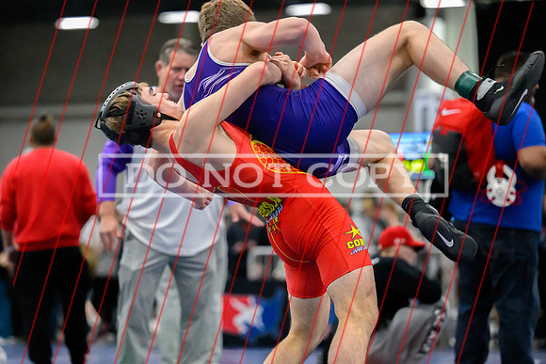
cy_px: 223
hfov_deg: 12.7
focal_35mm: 162
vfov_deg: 8.5
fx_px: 2459
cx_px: 207
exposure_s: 1/800
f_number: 2.8
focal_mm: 130
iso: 25600
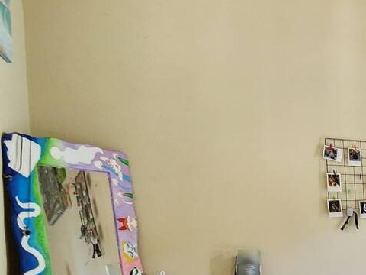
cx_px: 526
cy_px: 238
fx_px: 412
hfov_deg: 30.7
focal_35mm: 39
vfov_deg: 35.1
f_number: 2.2
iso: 400
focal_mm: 2.2
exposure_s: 1/30
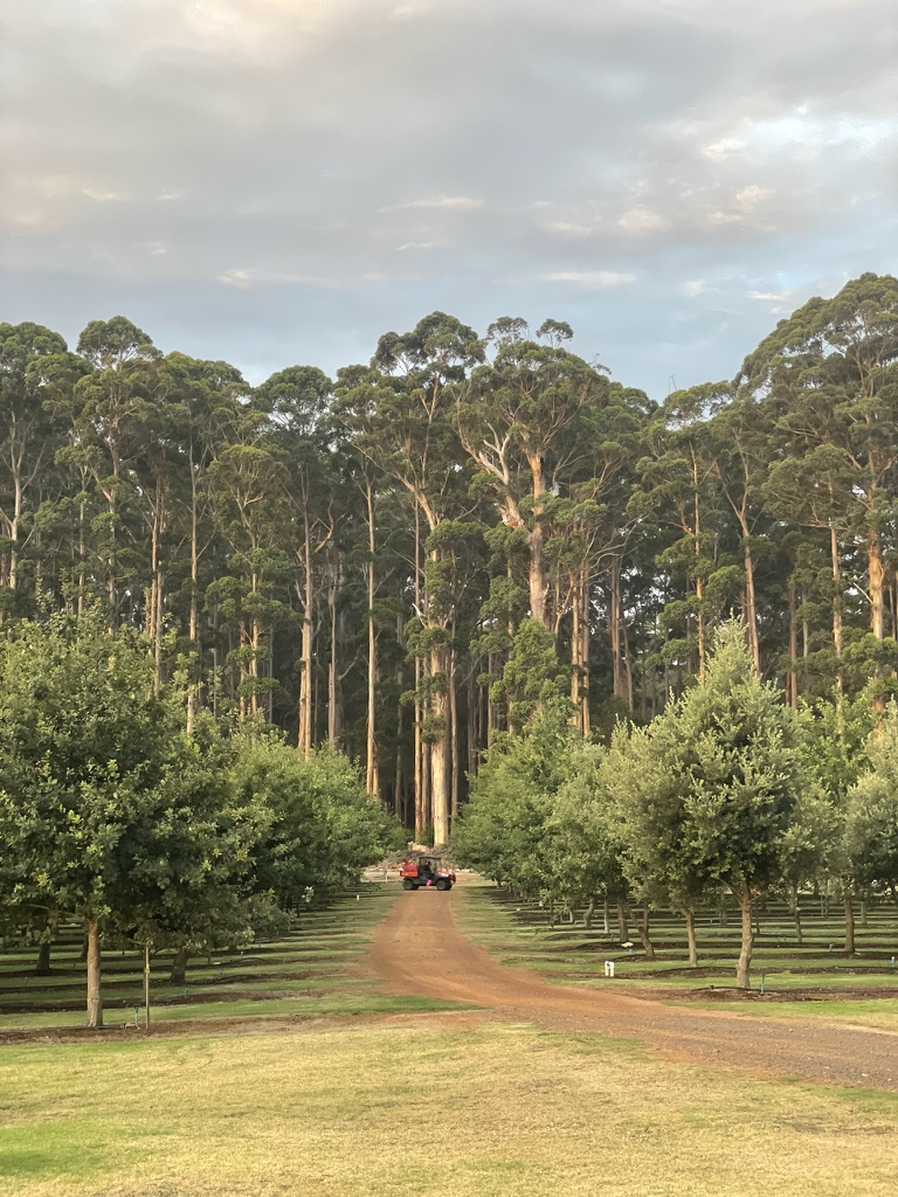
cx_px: 449
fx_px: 1799
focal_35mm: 52
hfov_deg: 28.0
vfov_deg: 36.8
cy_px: 598
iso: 100
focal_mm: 6
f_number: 2
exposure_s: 1/99
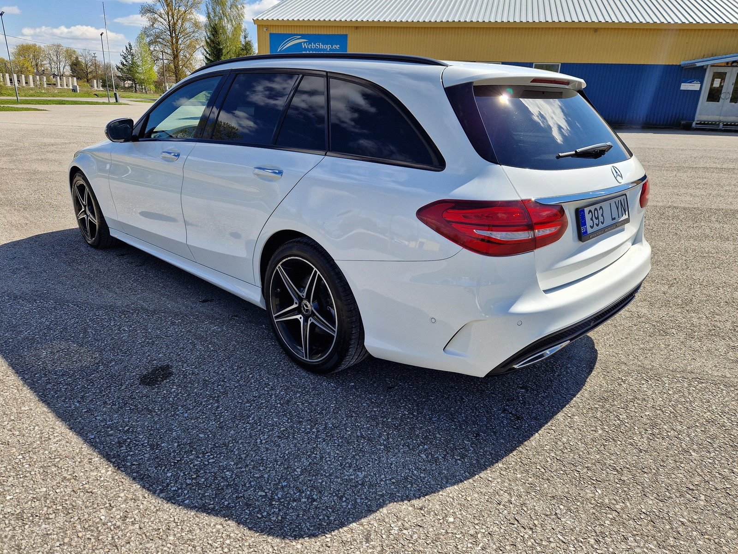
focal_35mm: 23
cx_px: 369
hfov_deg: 73.9
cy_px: 277
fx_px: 490
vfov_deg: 58.9
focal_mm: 5.4
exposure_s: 1/1244
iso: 50
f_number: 1.8
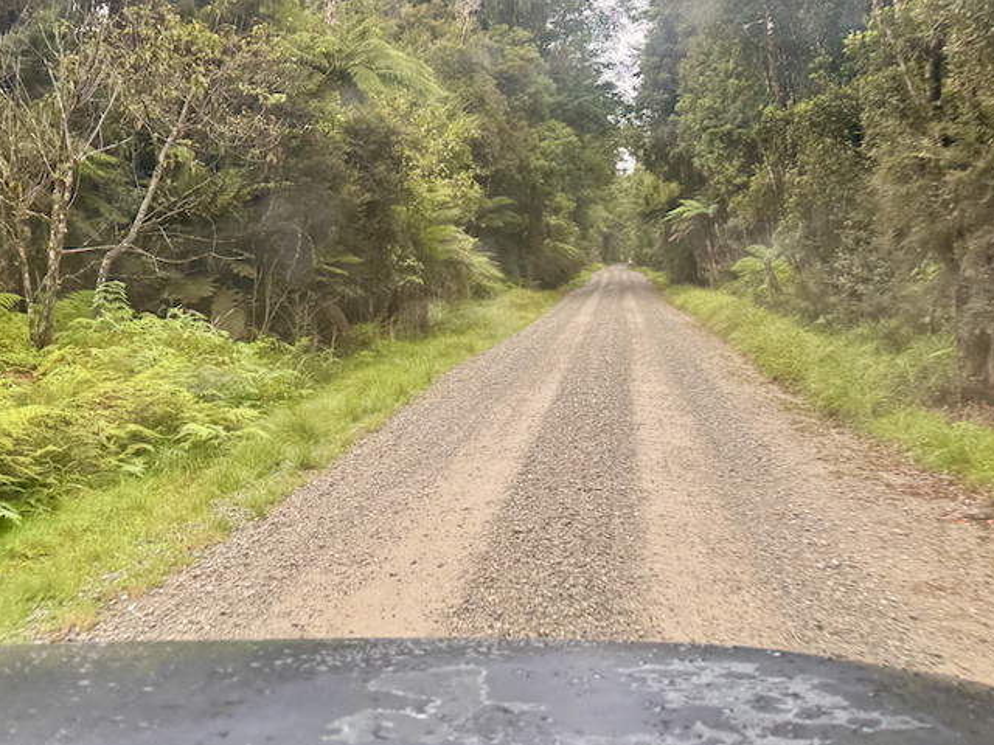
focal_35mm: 45
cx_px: 679
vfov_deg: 31.6
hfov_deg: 41.4
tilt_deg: +0.5
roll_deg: +0.8
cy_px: 188
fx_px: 1292
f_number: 1.78
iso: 100
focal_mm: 6.76
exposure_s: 1/121
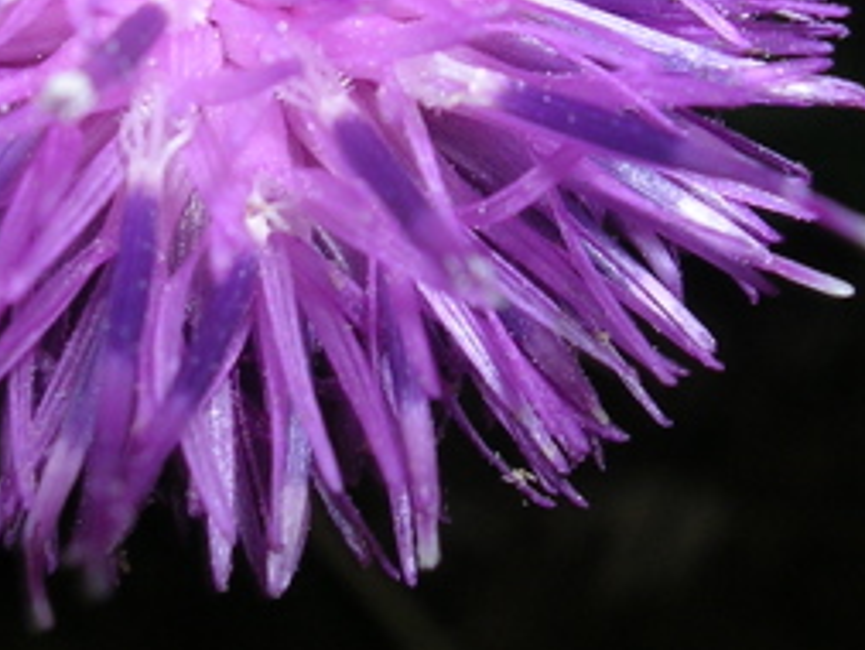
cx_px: 287
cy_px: 72
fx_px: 2400
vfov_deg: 15.2
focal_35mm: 96
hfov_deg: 20.4
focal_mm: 5.8
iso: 50
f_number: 5.6
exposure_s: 1/60.1
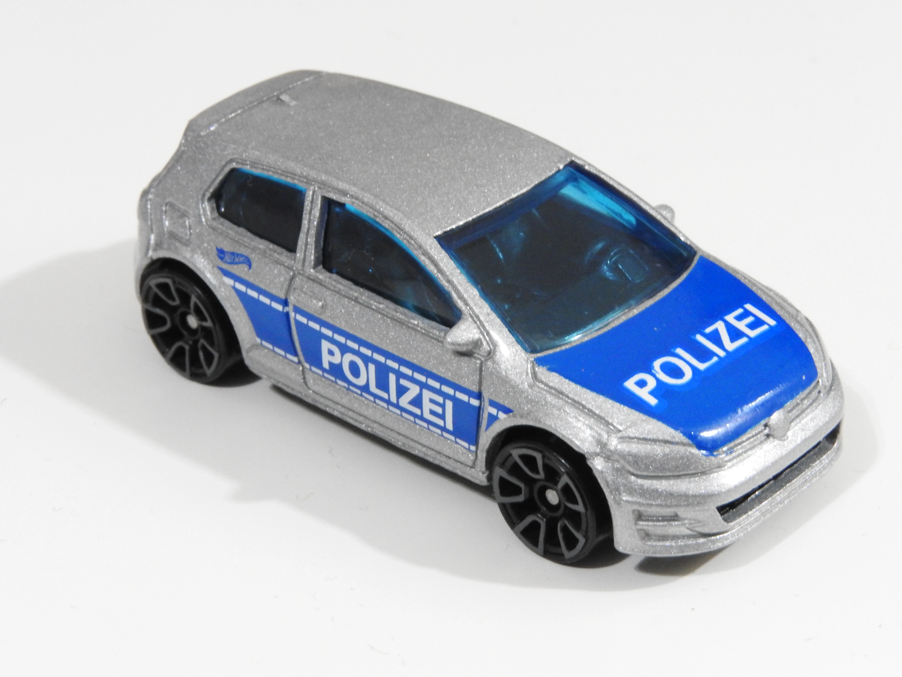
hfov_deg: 18.7
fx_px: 2736
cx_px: 451
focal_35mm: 105
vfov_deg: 14.1
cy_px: 338
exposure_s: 1/6
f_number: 7.6
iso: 800
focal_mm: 18.8
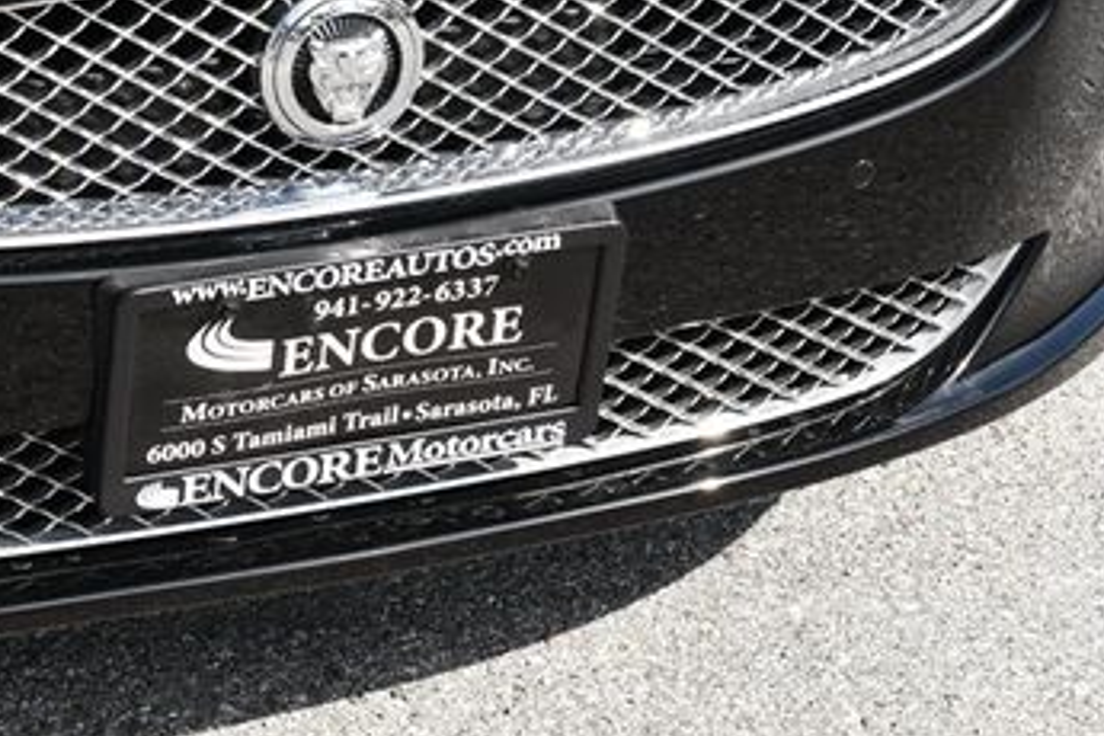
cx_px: 186
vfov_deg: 8.8
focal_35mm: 156
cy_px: 154
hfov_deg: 13.1
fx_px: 4784
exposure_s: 1/250
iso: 180
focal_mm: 42
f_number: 8
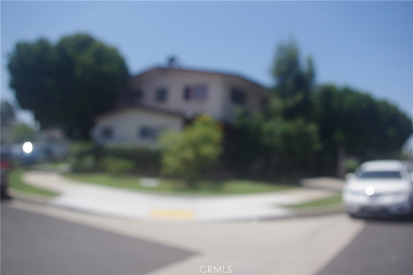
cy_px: 138
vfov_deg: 42.2
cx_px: 206
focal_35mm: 31
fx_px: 355
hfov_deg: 60.3
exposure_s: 1/2500
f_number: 5
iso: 400
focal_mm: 21.25
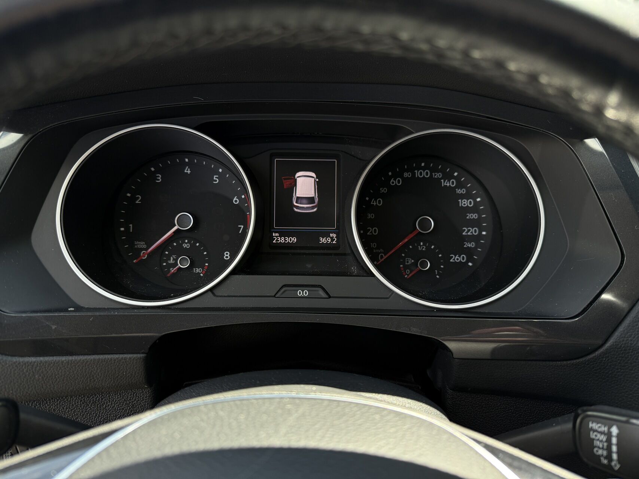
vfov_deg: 56.8
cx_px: 320
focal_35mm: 24
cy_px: 240
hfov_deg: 71.6
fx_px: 443
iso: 100
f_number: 1.78
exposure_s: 1/387
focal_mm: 6.76
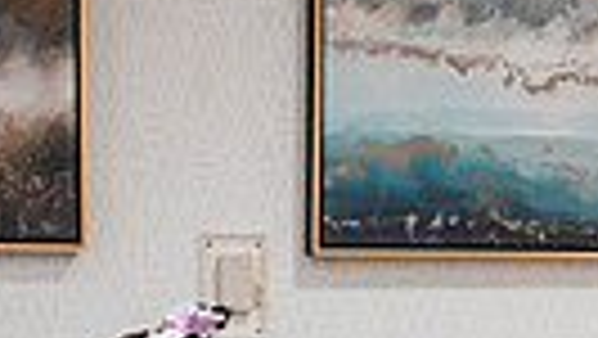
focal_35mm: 160
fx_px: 2539
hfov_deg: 13.4
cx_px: 450
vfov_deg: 7.3
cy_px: 728
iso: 1000
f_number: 2.2
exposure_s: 1/640
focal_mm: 35
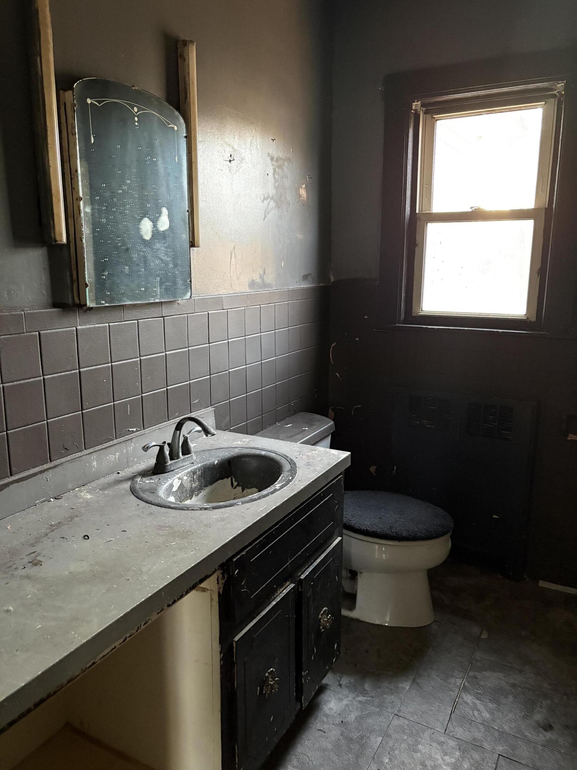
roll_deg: -0.2
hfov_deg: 53.1
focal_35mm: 26
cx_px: 288
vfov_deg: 67.3
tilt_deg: -11.4
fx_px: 578
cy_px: 385
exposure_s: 1/30
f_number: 1.6
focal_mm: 5.96
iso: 640
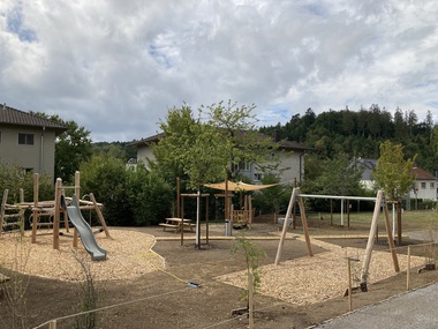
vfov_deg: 49.7
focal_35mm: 28
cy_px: 164
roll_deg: -1.5
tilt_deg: +3.3
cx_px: 219
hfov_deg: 63.4
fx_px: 354
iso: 20
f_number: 1.8
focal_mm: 3.99
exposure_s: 1/2558
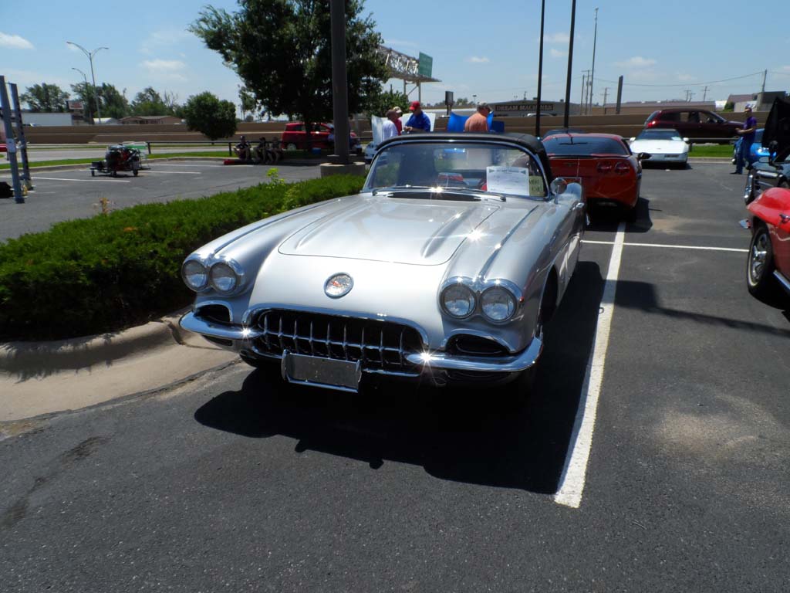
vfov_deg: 56.8
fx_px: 548
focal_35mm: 24
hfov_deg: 71.6
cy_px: 296
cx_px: 395
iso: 80
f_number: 4.5
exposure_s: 1/1000
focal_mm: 4
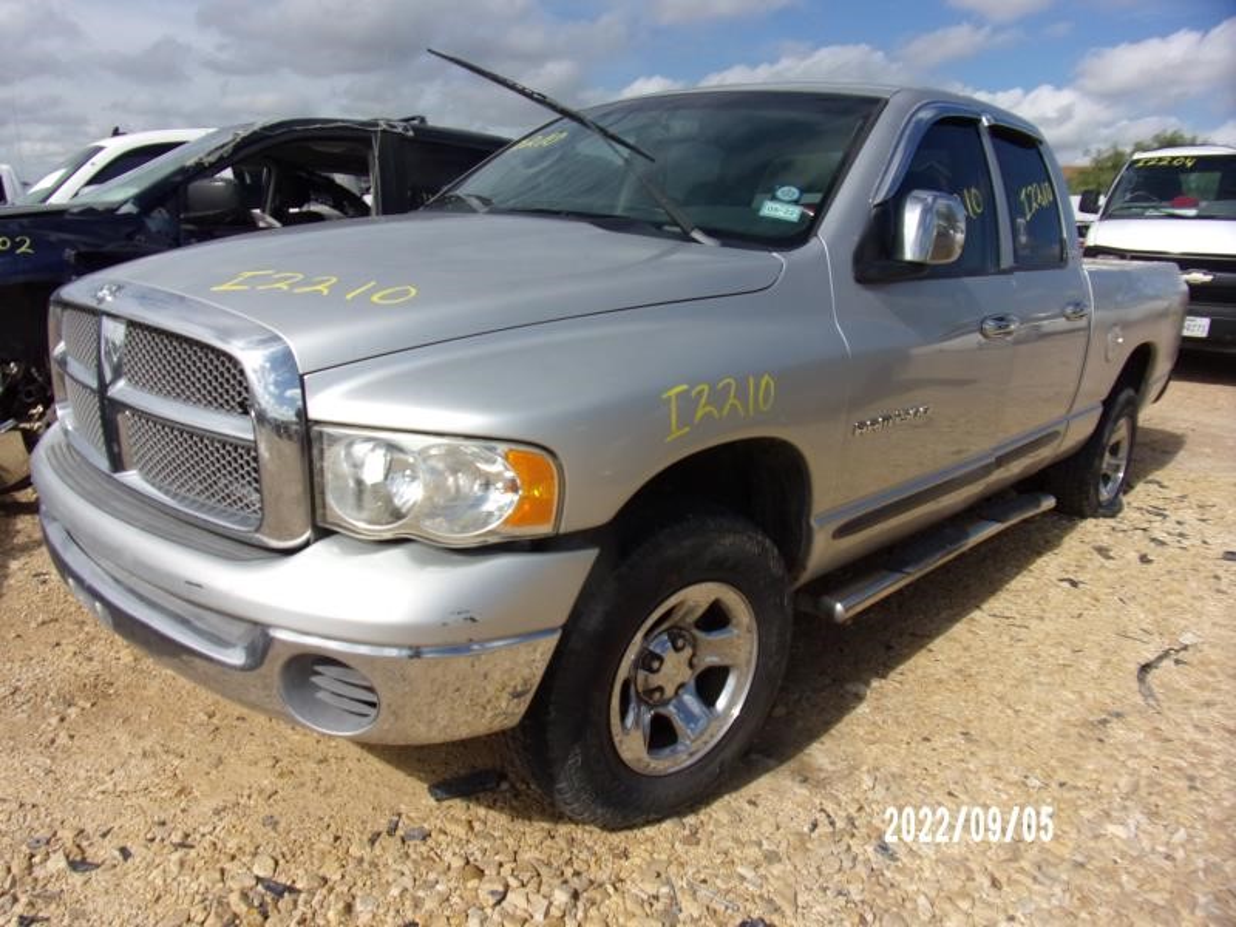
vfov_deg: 56.8
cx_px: 618
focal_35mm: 24
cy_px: 464
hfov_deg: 71.6
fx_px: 857
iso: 80
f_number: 10.8
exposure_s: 1/180
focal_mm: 4.3
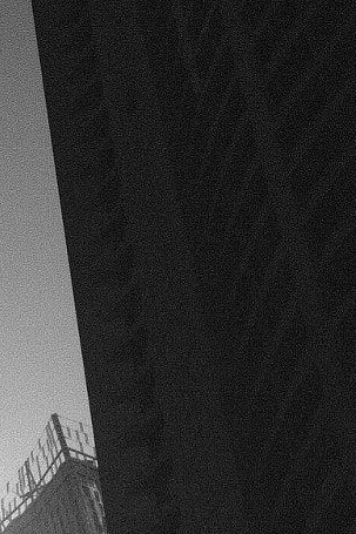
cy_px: 764
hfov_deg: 13.9
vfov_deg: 19.2
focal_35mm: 95
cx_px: -100
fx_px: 1410
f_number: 20
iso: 400
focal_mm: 18
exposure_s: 1/350
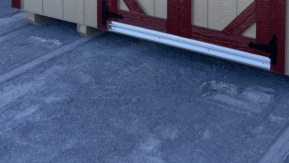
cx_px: 243
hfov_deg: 28.5
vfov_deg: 14.7
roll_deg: -0.3
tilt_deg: -5.2
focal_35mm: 72
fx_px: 552
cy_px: -128
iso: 32
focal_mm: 4.2
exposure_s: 1/1182
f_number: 1.6
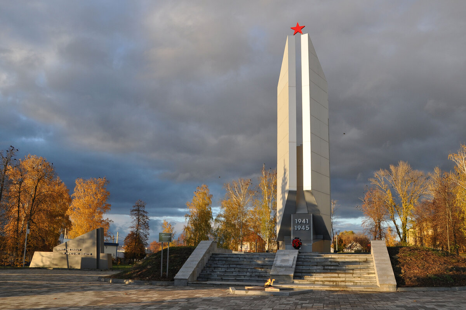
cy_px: 155
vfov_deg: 47.9
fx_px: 349
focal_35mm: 27
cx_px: 233
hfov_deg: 67.4
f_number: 7.1
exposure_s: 1/200
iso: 200
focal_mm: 18
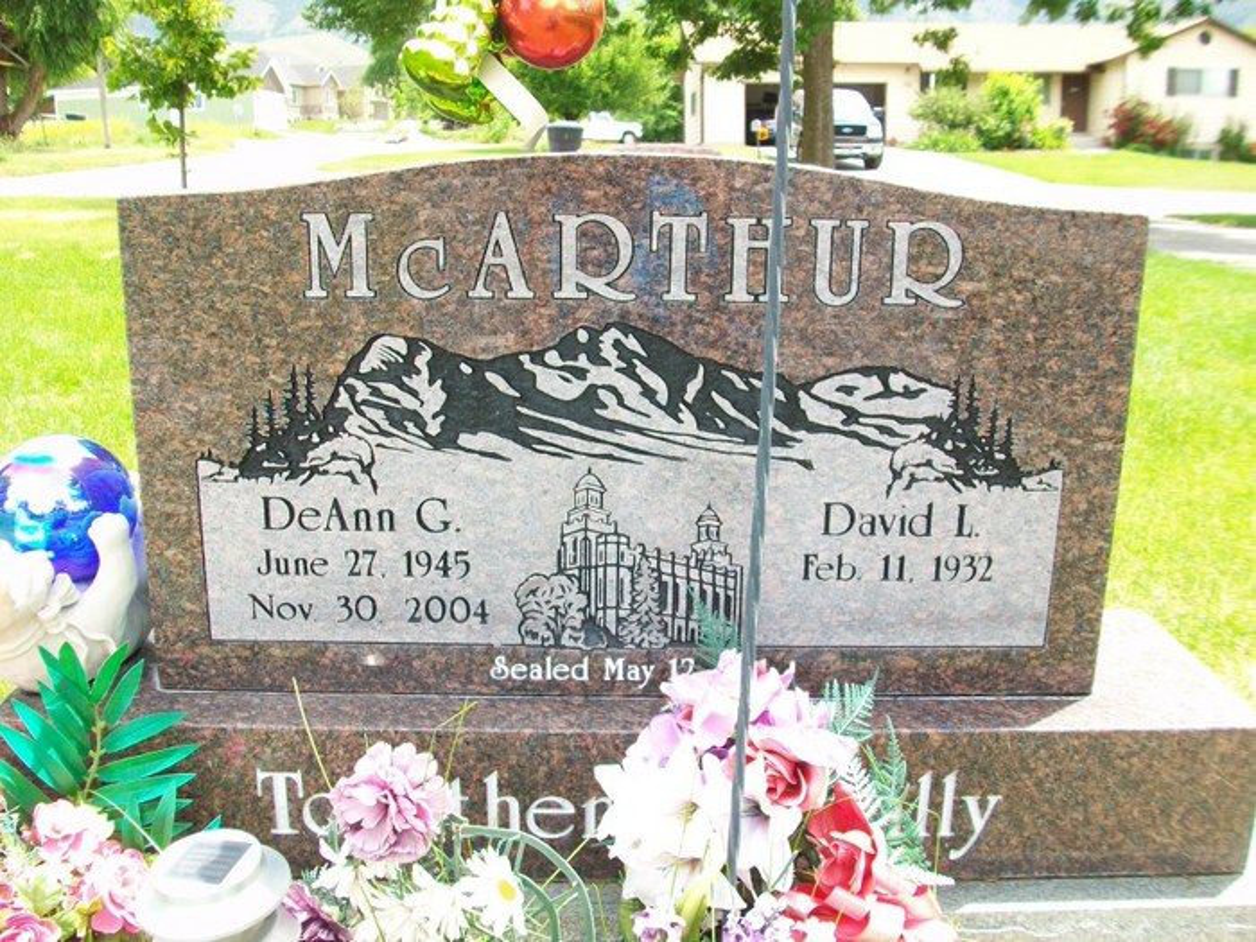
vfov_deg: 44.2
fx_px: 1161
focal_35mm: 32
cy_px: 471
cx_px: 628
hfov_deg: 56.8
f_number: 2.8
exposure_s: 1/160
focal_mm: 5.7
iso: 64
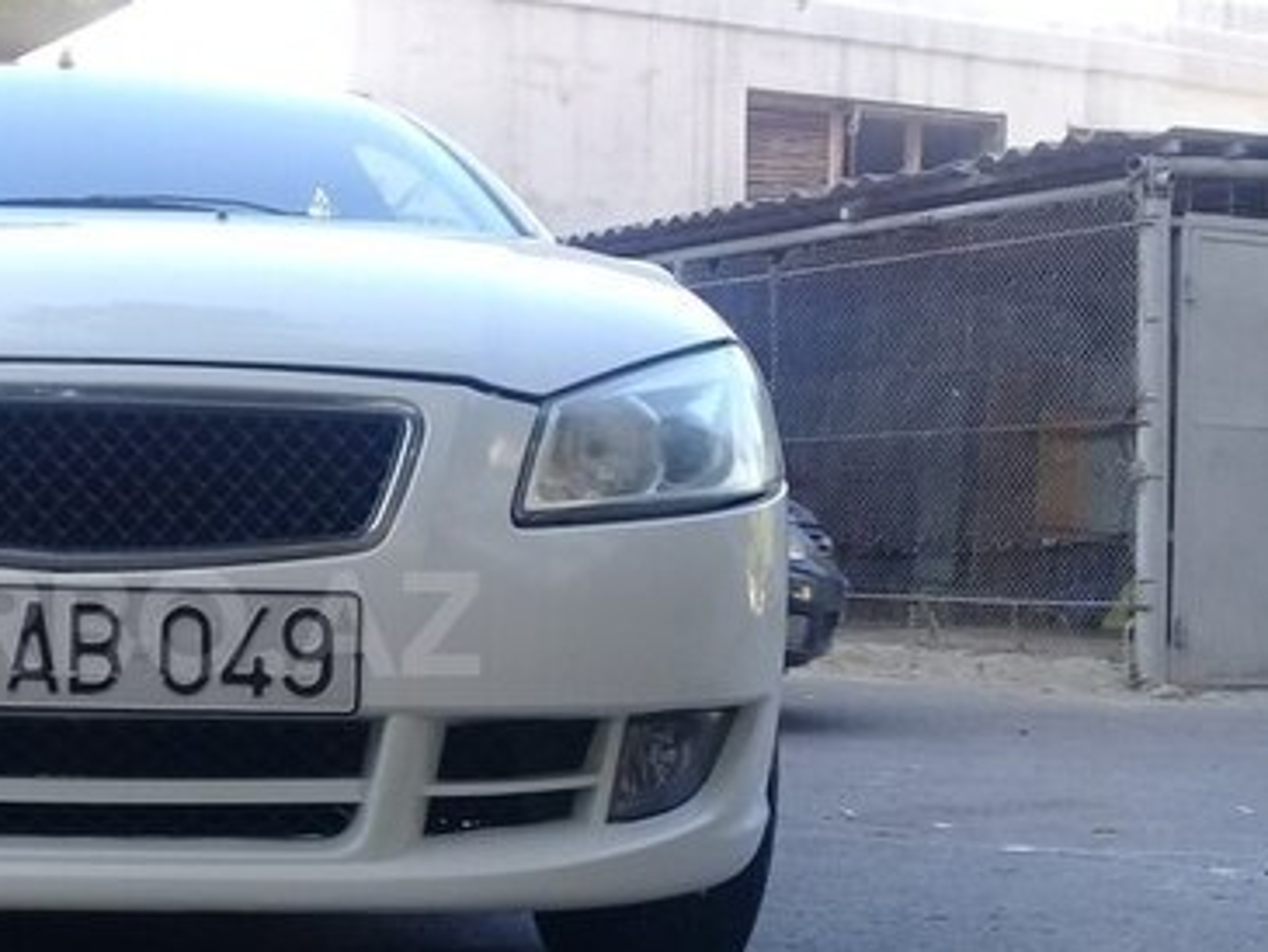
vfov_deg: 26.0
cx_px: 125
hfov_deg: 32.6
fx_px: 2052
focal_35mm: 56
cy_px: 624
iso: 50
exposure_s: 1/100
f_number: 2.2
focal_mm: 3.3
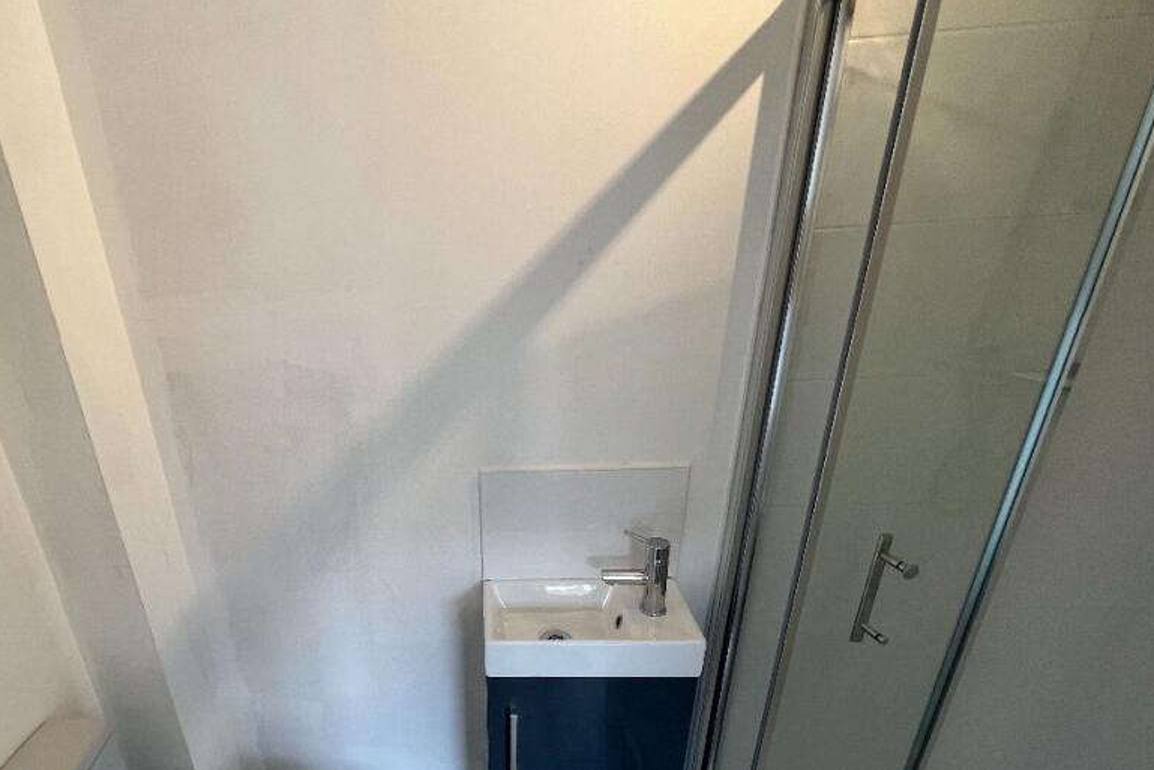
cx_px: 440
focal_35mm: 18
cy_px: 503
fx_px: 577
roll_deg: +3.8
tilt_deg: -25.4
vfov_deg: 65.9
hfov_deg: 88.4
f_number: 1.8
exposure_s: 1/100
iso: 80
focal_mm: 1.57
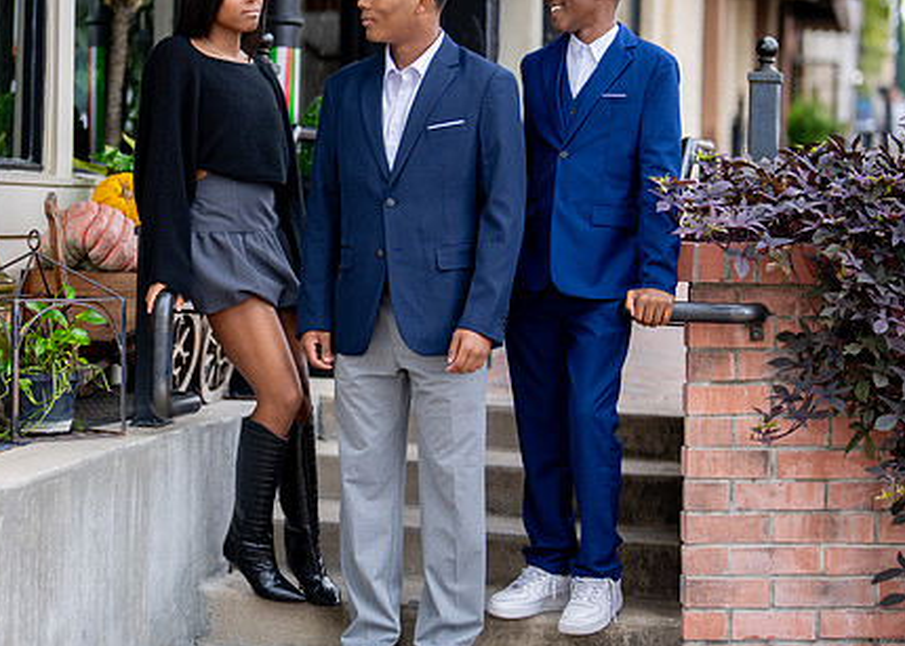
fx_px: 2287
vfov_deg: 16.1
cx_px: 350
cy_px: 240
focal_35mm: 89
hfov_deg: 22.3
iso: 100
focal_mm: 50
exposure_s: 1/1600
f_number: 1.2
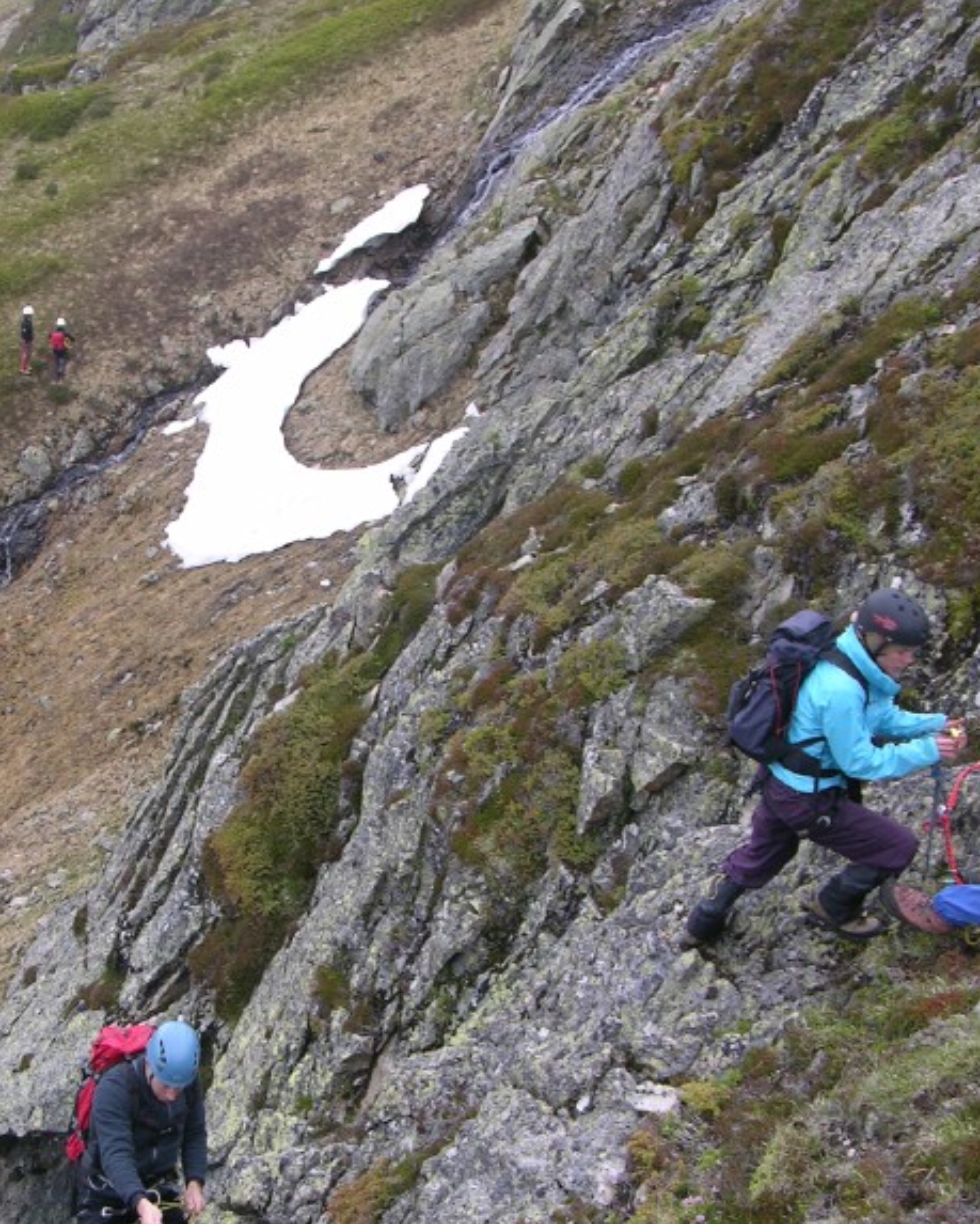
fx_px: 2210
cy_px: 748
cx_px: 273
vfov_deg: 30.8
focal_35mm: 61
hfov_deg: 24.8
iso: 50
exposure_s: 1/38.7
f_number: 3.2
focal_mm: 8.9
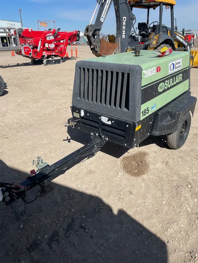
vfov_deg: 67.3
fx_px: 198
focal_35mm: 26
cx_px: 99
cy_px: 132
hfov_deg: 53.1
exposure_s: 1/3731
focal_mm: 4.2
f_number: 1.6
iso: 32
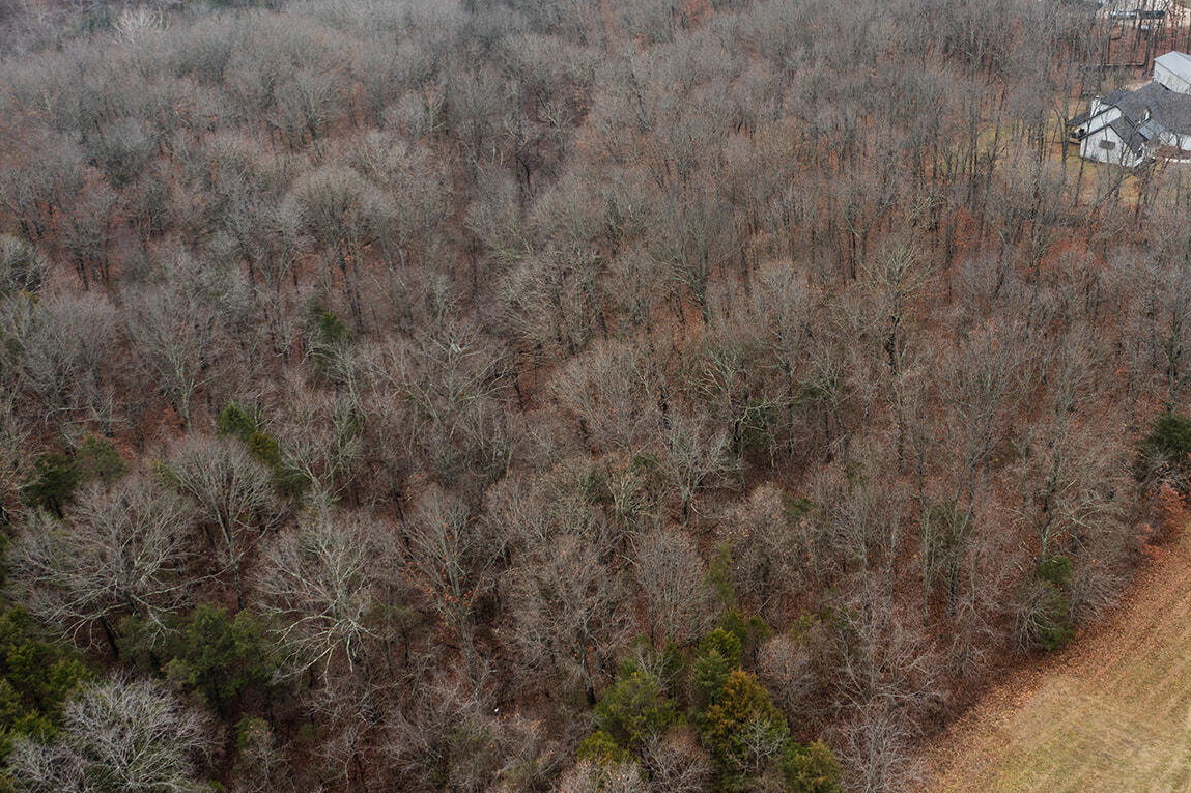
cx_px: 745
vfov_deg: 34.2
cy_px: 372
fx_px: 1290
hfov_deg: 49.1
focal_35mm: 39
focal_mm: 10.26
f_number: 3.5
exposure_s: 1/80
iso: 100
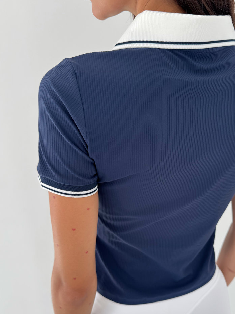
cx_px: 146
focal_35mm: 31
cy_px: 185
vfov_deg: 58.0
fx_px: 281
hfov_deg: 45.1
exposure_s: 1/121
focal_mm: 6.76
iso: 80
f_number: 1.78
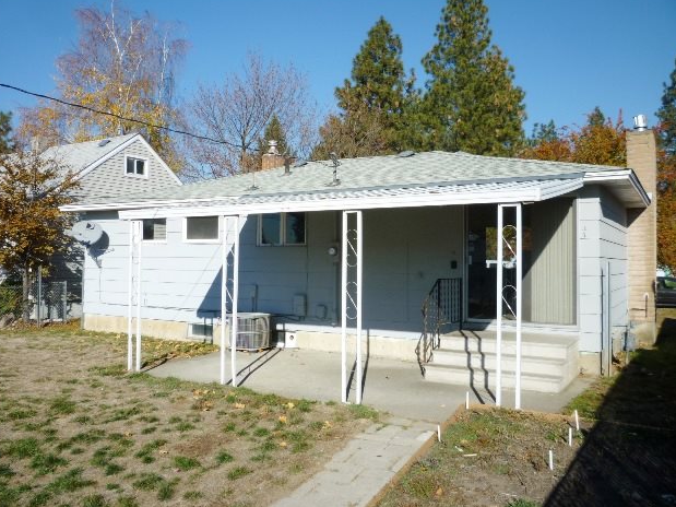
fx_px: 586
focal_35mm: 30
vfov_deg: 46.8
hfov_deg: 60.0
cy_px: 247
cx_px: 333
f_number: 4
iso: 80
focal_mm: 5.2
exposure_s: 1/800
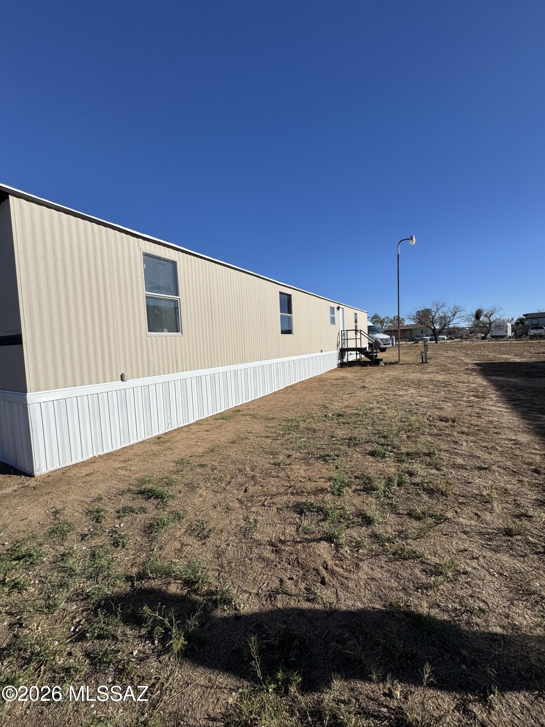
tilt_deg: -4.0
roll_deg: +2.8
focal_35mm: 14
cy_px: 364
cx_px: 272
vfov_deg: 102.1
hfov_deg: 85.7
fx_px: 294
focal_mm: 2.22
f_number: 2.2
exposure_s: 1/3906
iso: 40
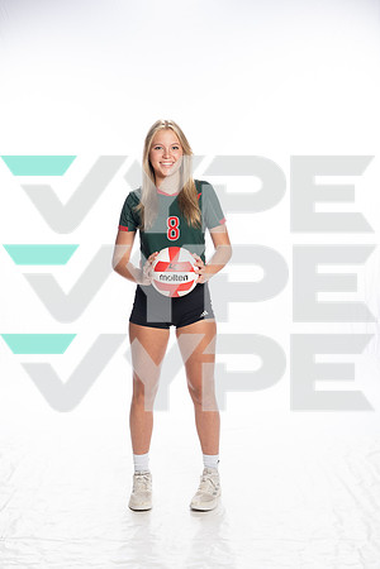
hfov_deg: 27.0
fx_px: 792
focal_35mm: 50
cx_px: 190
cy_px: 284
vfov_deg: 39.6
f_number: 8
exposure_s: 1/250
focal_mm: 50
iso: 400
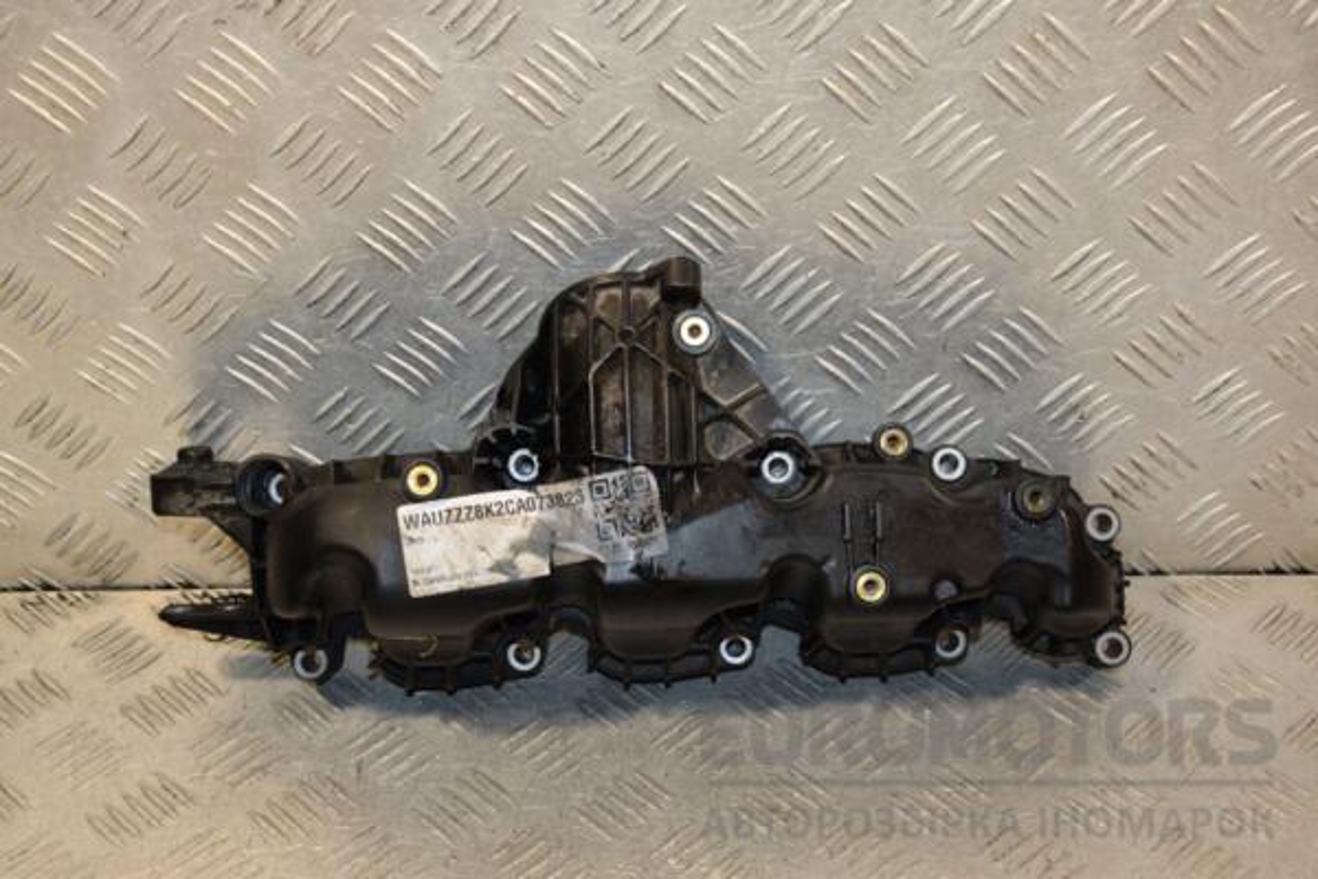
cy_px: 440
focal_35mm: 60
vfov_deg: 22.6
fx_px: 2196
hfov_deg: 33.4
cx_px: 659
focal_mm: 40
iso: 800
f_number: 5.6
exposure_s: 1/200
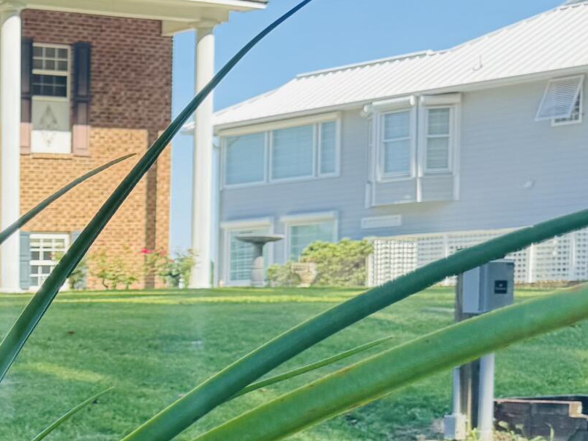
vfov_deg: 16.2
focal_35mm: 89
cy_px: 470
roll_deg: +1.5
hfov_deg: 19.3
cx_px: -286
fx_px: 1512
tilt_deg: -6.4
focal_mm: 6.76
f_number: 1.78
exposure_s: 1/1597
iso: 80
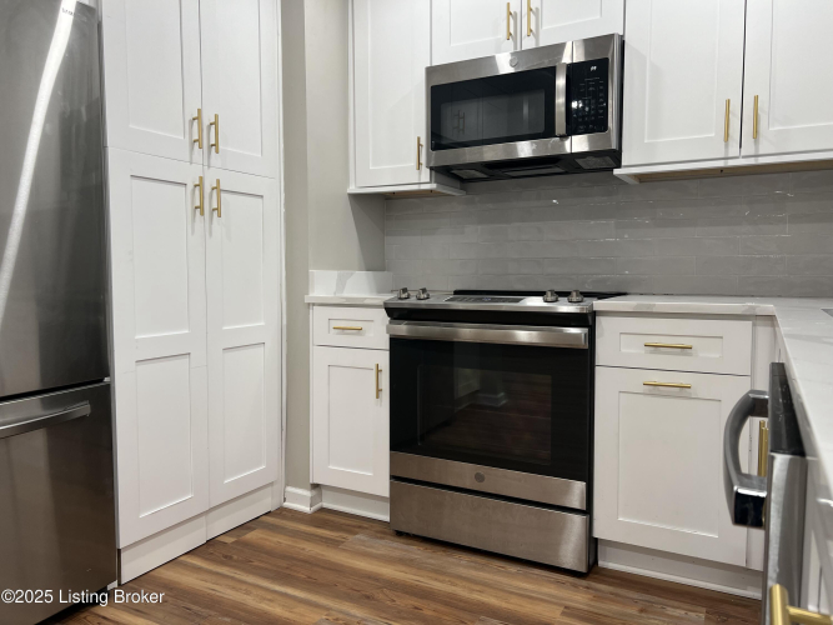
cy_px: 312
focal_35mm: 26
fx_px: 626
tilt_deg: -4.2
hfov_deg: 67.3
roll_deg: +0.2
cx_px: 416
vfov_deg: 53.0
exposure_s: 1/60
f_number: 1.5
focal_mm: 5.7
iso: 64
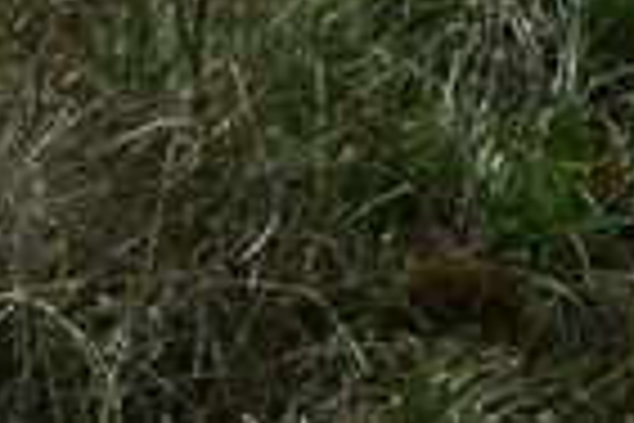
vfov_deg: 5.8
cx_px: 2226
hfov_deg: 7.7
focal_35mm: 213
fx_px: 3751
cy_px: -1073
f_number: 16
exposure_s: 1/400
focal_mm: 20
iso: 400
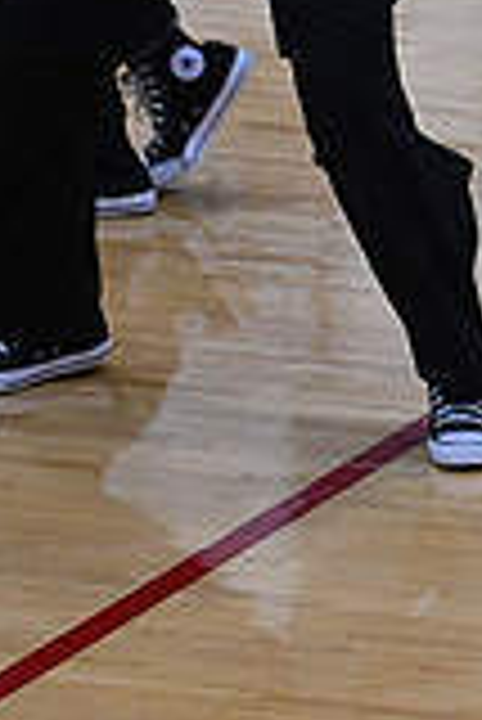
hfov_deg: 2.1
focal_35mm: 652
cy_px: -97
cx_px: 1293
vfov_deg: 3.2
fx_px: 13065
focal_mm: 180
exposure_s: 1/400
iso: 4000
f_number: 4
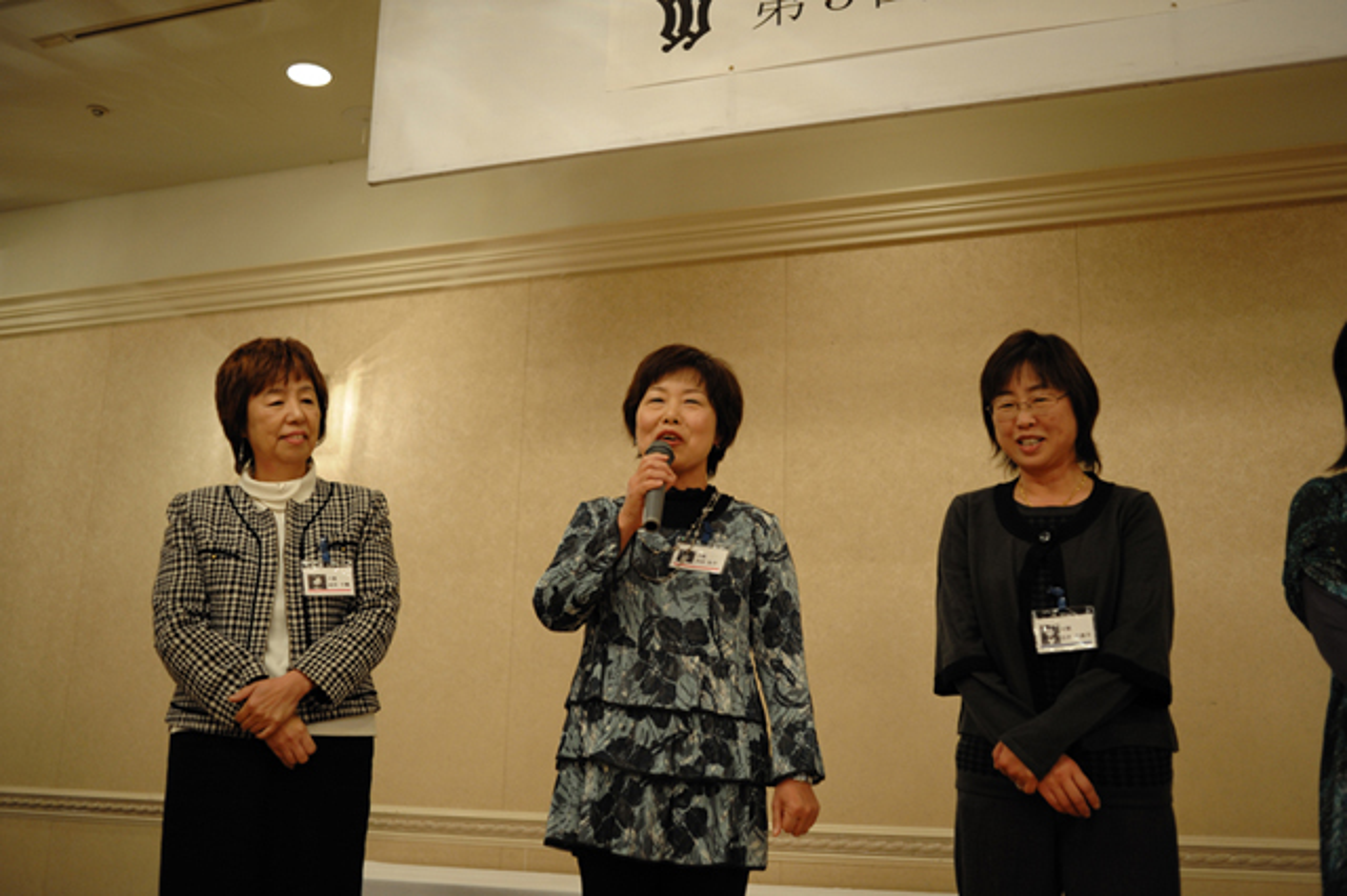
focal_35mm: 35
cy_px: 448
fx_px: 1309
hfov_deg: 54.5
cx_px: 674
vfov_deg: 37.8
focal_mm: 35
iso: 1250
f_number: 2.8
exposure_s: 1/100
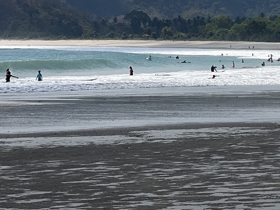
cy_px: 35
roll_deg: -0.5
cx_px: 347
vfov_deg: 7.6
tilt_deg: +0.2
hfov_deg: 10.0
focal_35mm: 195
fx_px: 1577
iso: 32
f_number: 2.8
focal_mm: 9
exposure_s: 1/1531
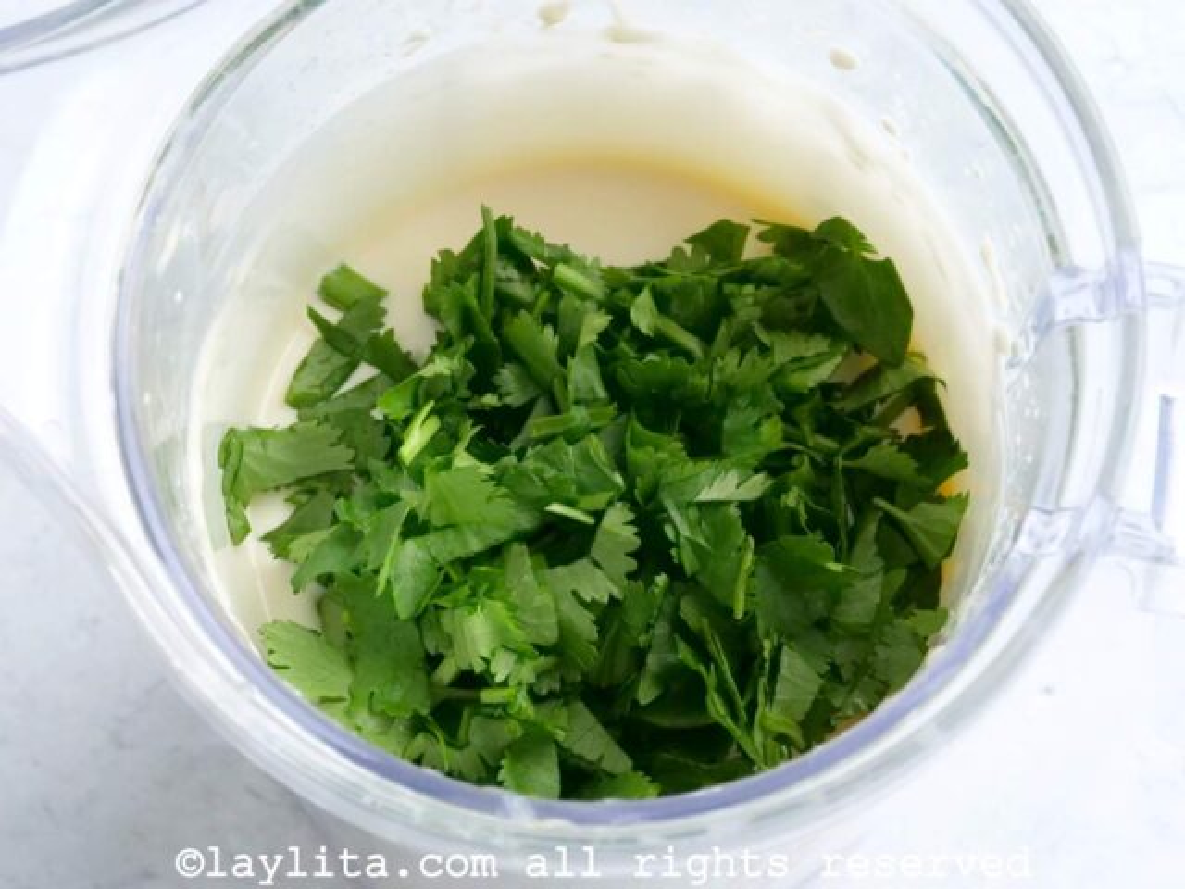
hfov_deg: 16.4
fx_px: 4108
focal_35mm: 120
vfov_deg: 12.3
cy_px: 444
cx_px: 592
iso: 3200
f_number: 11
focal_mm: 60
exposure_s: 1/100
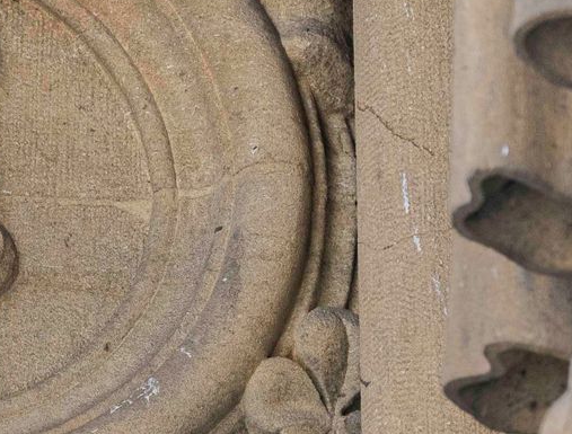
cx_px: -339
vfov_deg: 2.3
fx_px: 10773
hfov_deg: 3.0
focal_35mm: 649
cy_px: 121
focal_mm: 155
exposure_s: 1/320
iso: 1000
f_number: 7.1
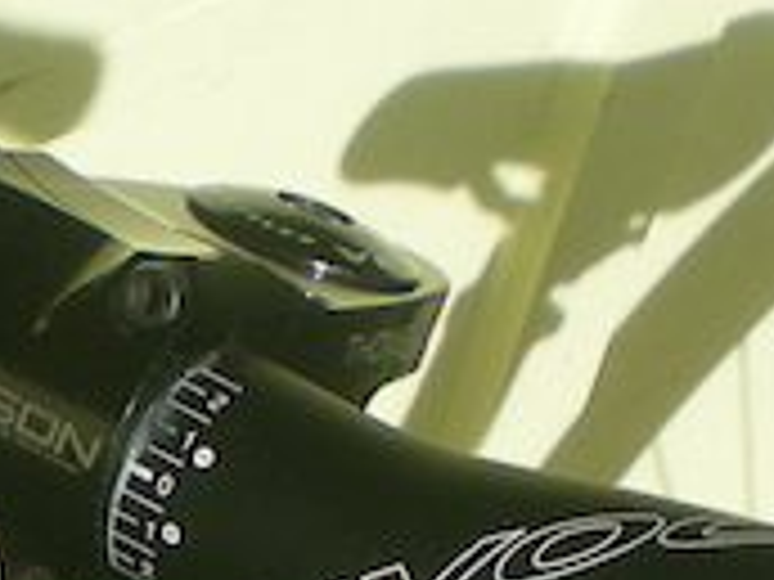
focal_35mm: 226
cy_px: 1070
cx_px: -126
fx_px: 5053
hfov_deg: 8.7
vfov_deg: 6.4
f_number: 4.6
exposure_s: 1/303
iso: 50
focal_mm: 6.3
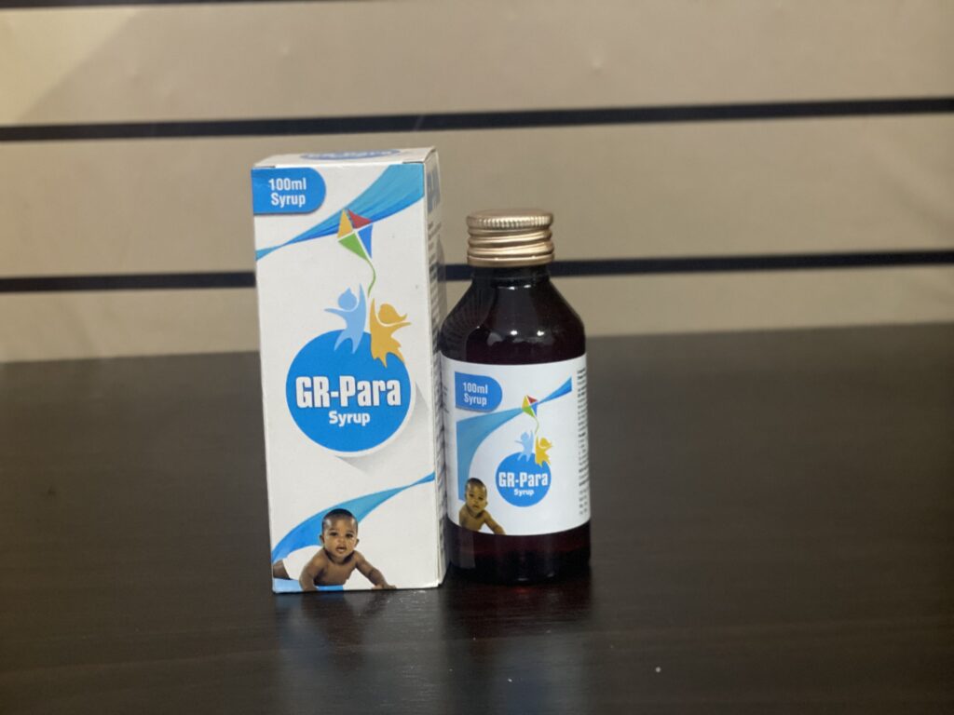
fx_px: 1433
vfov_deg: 28.0
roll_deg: +2.5
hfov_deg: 36.8
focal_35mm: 52
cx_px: 477
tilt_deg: -10.1
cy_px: 358
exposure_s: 1/33
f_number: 2
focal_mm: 6
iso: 400
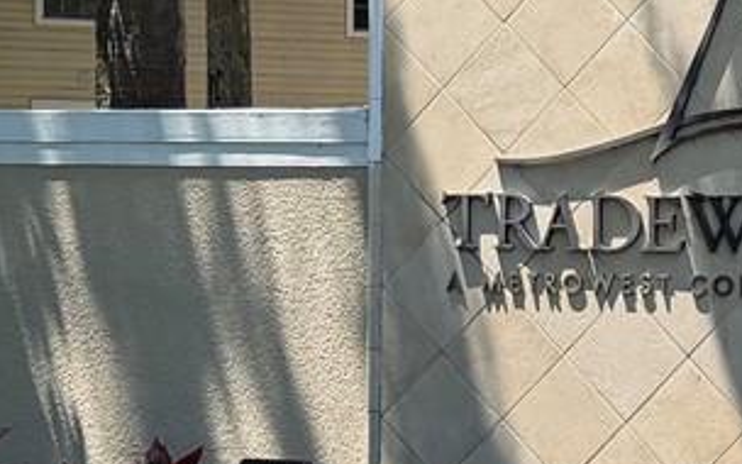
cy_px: 129
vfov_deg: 9.8
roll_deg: +0.4
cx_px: 949
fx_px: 2710
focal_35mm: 134
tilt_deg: +0.0
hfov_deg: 14.9
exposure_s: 1/2053
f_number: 1.78
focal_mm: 6.76
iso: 100
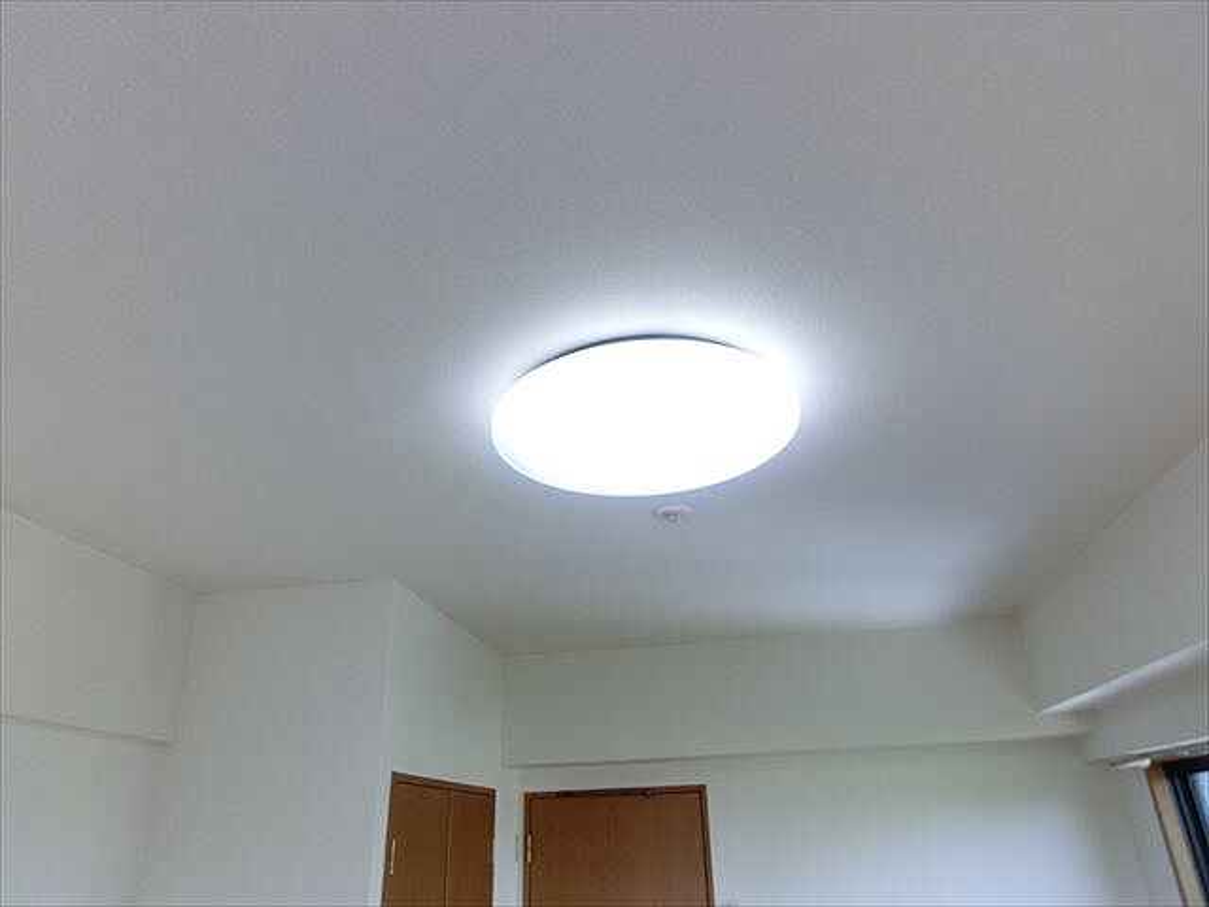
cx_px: 604
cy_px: 454
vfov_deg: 56.8
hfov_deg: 71.6
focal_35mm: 24
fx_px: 838
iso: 100
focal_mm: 4.24
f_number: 3
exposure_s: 1/60
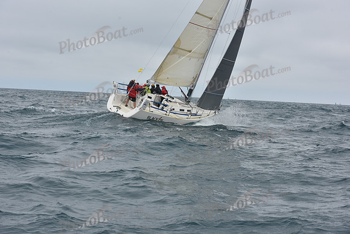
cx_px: 175
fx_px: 681
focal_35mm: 70
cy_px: 117
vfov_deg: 19.5
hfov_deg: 28.8
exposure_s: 1/800
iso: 250
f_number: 9
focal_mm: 70
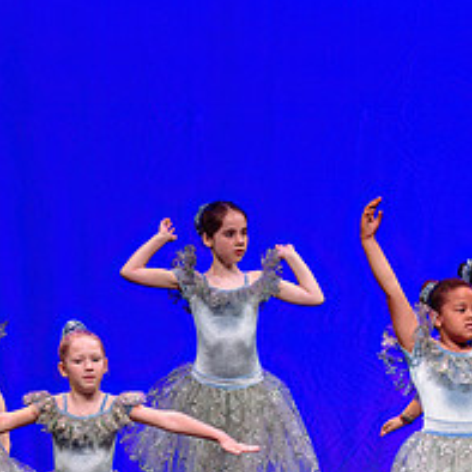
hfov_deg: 4.9
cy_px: 348
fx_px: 5507
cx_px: 476
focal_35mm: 357
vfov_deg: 4.9
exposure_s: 1/400
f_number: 2.8
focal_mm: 135
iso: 1600
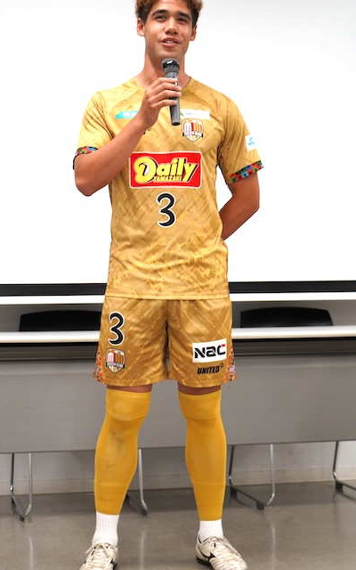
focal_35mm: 78
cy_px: 281
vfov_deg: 26.5
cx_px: 148
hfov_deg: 16.7
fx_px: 1211
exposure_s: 1/80
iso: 1000
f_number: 5.6
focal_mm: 69
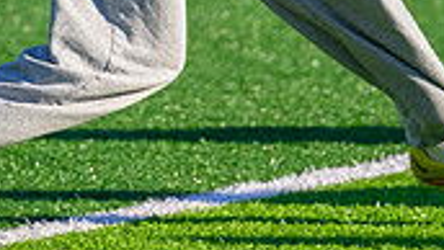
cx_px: 165
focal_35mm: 906
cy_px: -381
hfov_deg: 2.4
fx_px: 10673
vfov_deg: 1.3
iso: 200
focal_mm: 195
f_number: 3.5
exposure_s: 1/1250
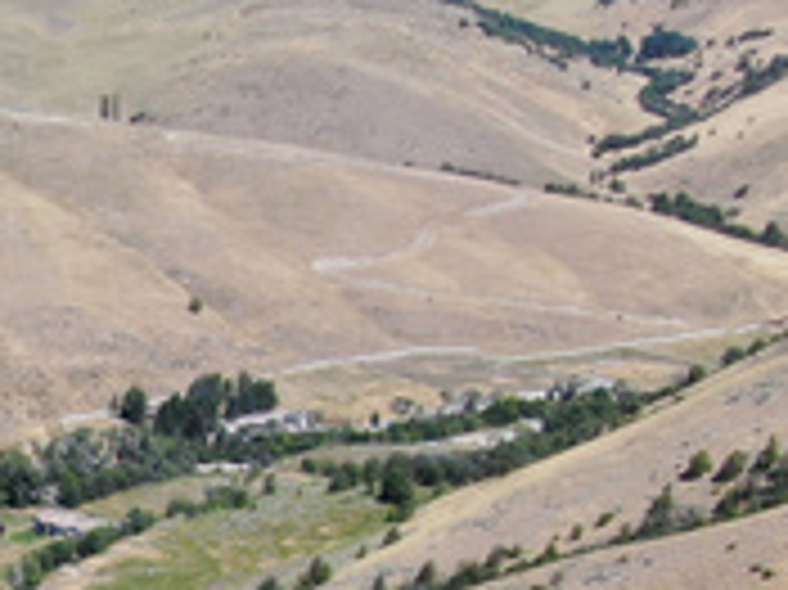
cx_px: -432
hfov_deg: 19.2
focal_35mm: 88
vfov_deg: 15.7
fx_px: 2002
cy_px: 820
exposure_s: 1/400
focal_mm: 4.39
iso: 100
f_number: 2.8
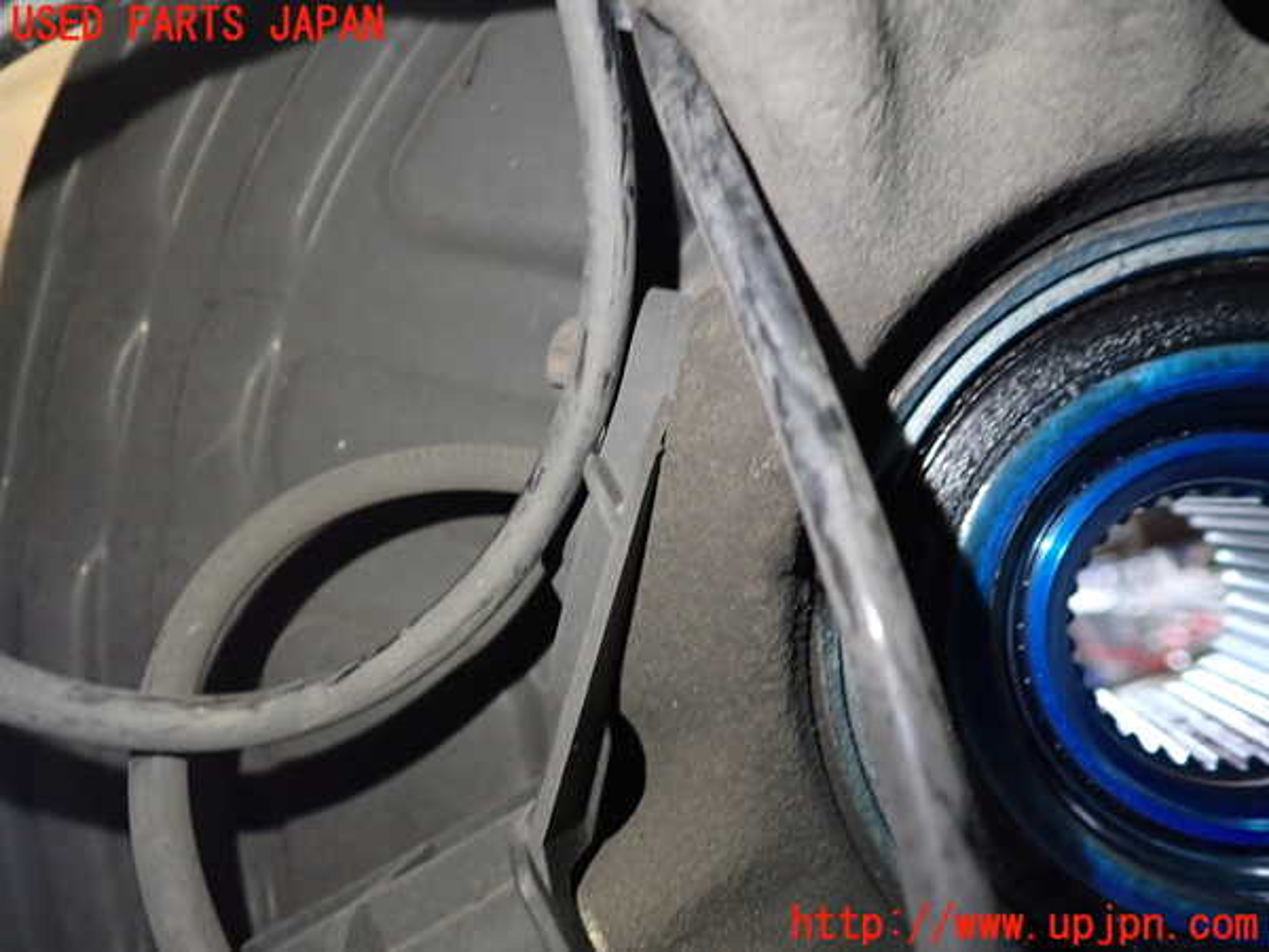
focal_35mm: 30
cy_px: 476
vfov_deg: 46.8
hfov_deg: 60.0
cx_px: 634
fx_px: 1100
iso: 500
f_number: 2.3
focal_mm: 5.4
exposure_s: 1/30
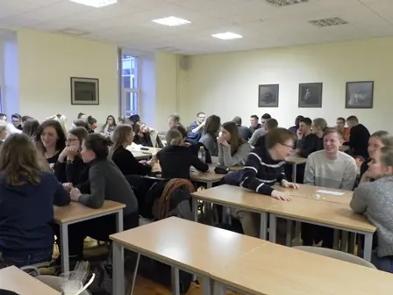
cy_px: 148
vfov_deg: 42.9
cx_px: 196
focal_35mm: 33
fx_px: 375
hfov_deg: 55.4
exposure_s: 1/8
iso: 400
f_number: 2.8
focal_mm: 5.9
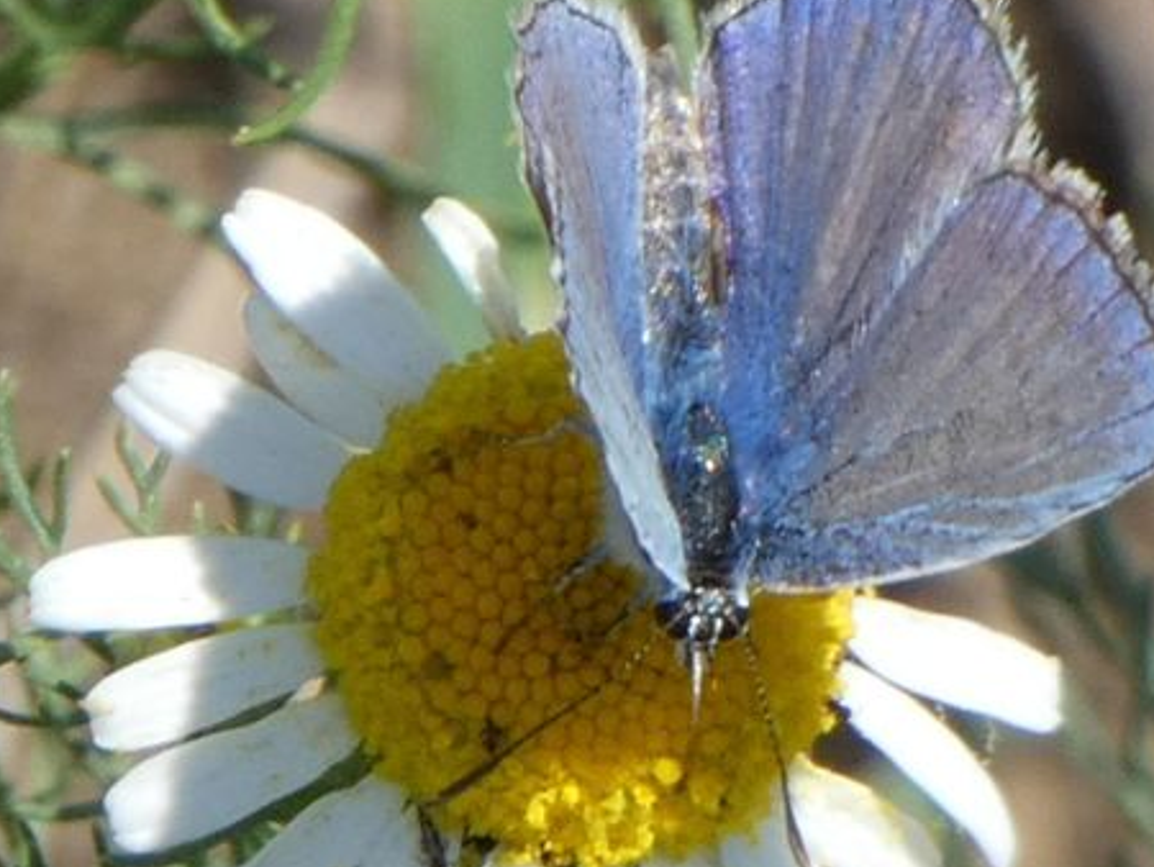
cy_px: 516
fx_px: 34689
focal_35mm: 1040
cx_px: 673
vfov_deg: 1.4
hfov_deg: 1.9
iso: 80
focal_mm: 98.3
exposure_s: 1/125
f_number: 5.6
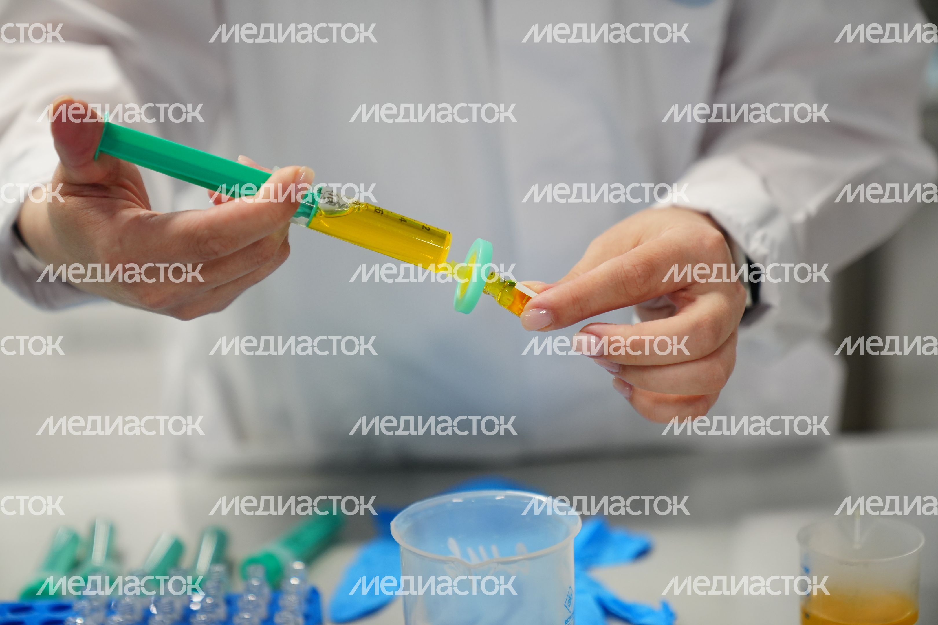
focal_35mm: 70
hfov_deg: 28.8
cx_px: 469
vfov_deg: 19.5
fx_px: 1824
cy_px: 312
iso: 1250
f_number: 2.8
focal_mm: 70
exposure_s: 1/500
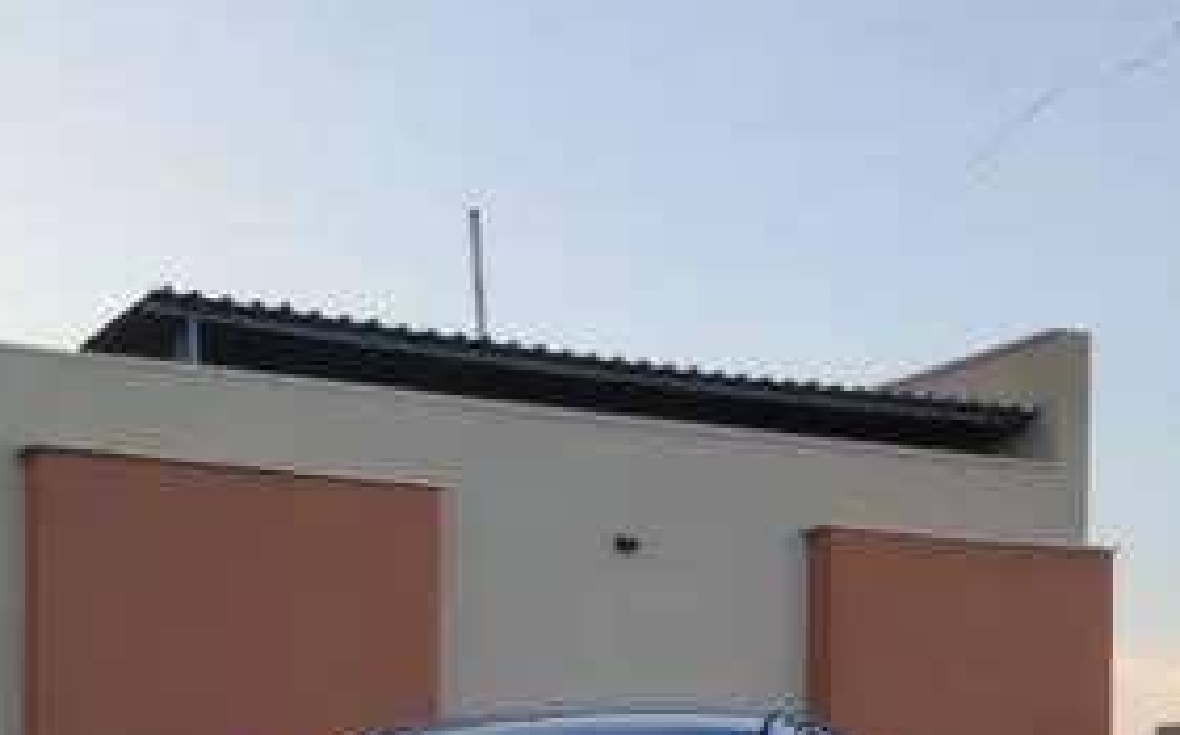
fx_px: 2281
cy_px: 827
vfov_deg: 17.6
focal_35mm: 71
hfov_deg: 29.0
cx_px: 588
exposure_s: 1/251
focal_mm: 5.25
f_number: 0.95
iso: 100
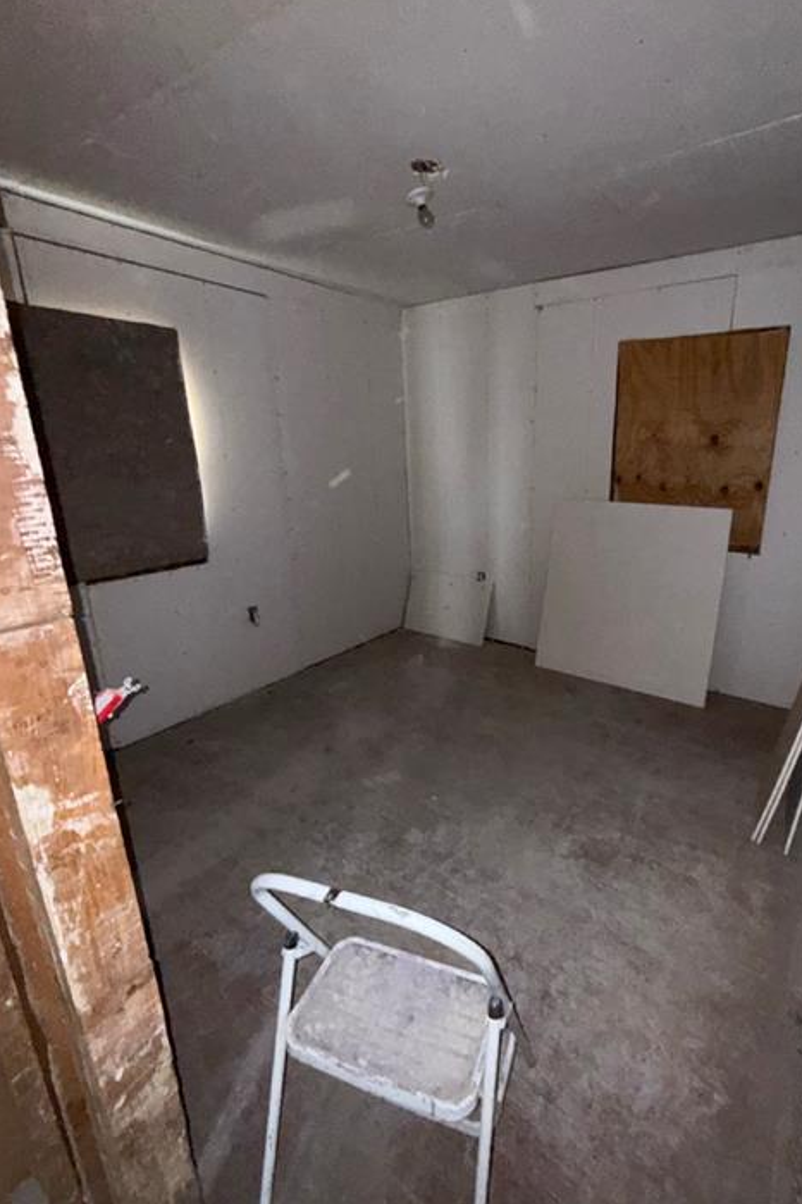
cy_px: 586
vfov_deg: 96.7
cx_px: 480
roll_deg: +0.4
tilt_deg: -16.1
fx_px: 535
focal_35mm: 16
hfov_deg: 73.0
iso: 400
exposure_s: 1/33
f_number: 2.2
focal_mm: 2.22
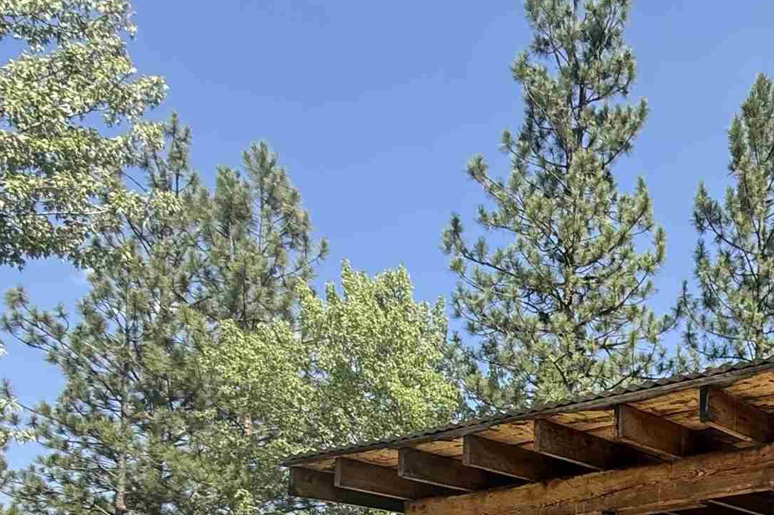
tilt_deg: +4.0
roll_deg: +0.0
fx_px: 881
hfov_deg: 36.8
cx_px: 921
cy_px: 696
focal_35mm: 41
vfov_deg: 26.7
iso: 64
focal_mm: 2.22
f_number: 2.2
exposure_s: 1/398
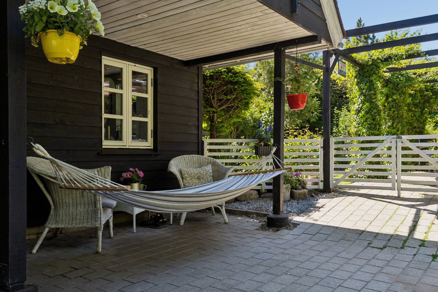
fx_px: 365
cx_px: 219
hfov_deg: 61.9
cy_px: 146
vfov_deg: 43.6
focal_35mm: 30
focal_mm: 20
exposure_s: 1/250
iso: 250
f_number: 8
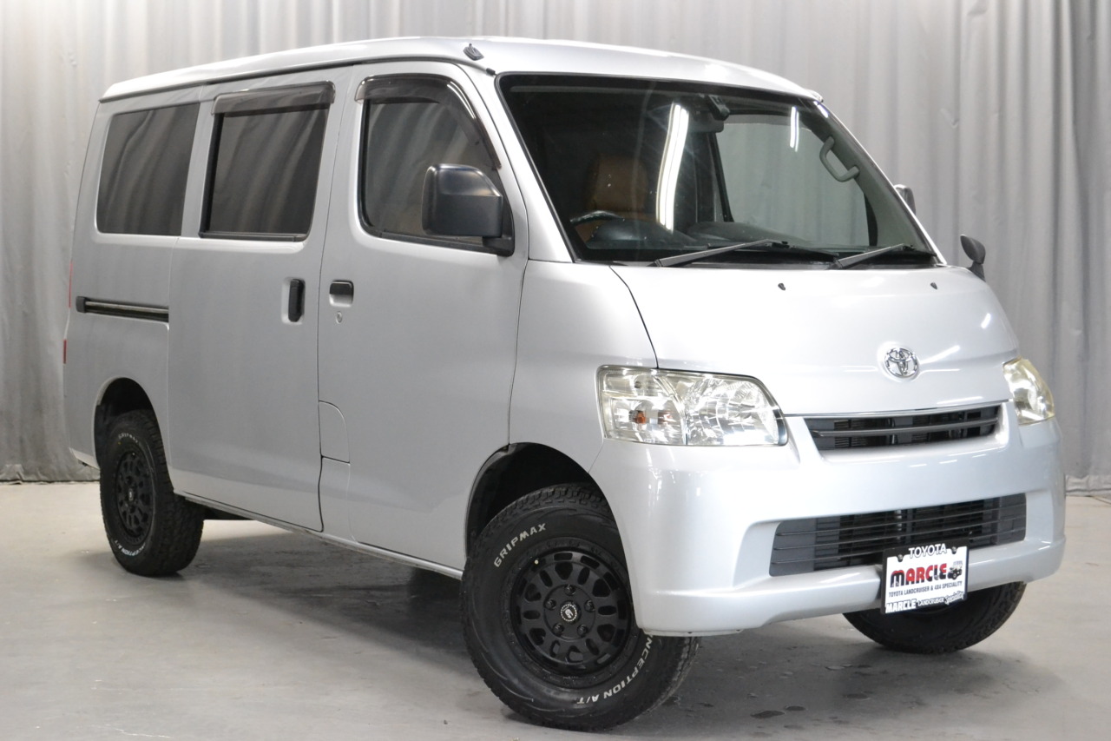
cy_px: 370
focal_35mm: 52
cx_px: 556
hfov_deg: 37.9
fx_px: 1620
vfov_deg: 25.7
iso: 3200
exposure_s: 1/60
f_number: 5
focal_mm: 35
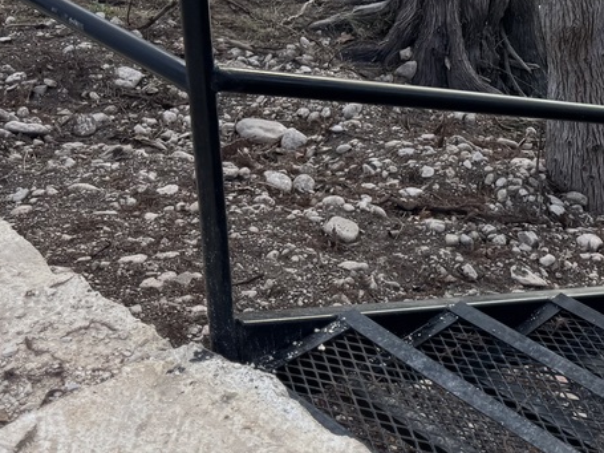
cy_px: -116
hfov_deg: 23.5
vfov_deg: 18.2
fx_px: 1326
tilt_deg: -16.8
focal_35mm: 76
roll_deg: -3.8
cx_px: 716
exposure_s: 1/368
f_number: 1.78
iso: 80
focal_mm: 6.76
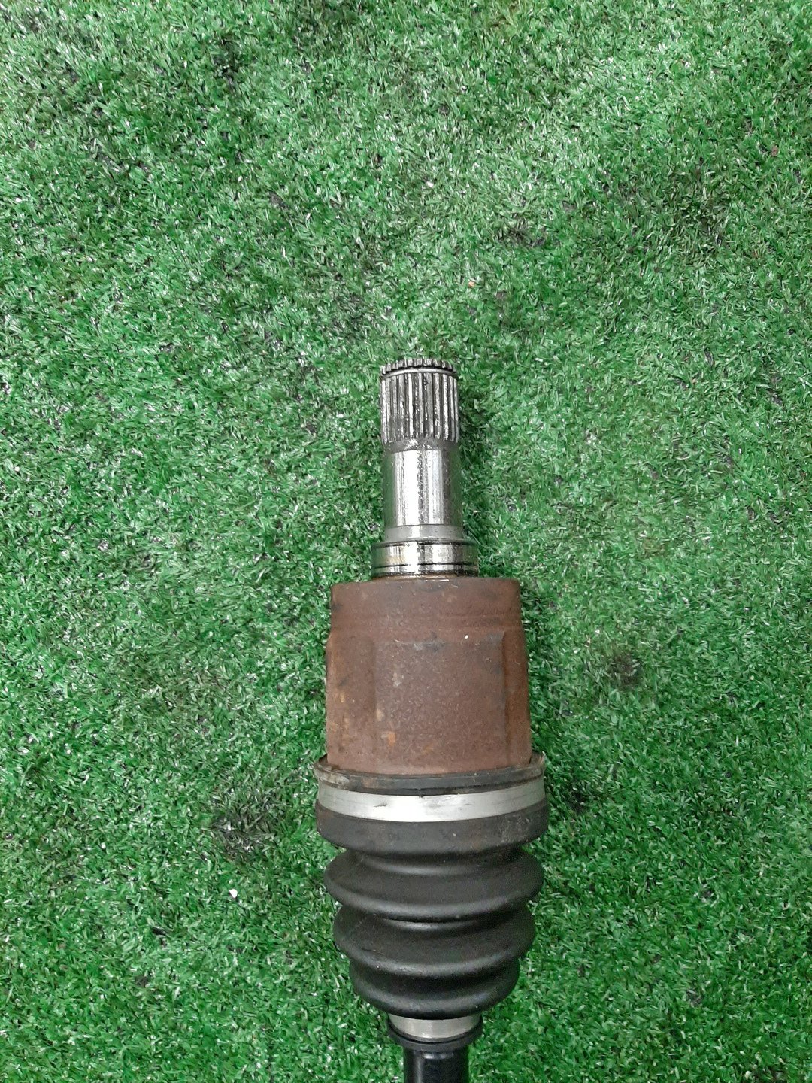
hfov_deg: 53.1
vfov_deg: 67.3
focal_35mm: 26
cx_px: 406
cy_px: 542
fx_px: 813
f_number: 1.7
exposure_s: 1/25
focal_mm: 3.93
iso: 381
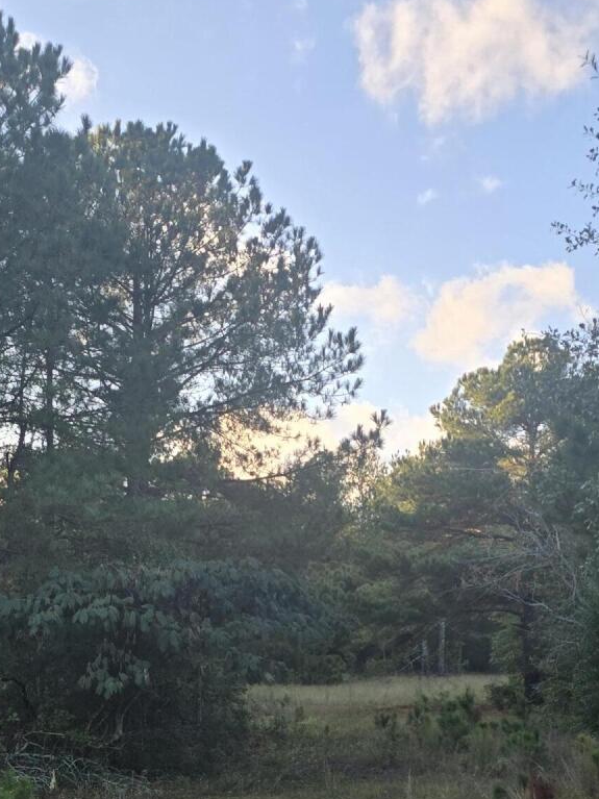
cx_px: 256
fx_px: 1385
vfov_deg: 31.2
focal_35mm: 60
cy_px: 664
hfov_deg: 24.4
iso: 12
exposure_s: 1/180
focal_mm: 6.3
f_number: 1.7
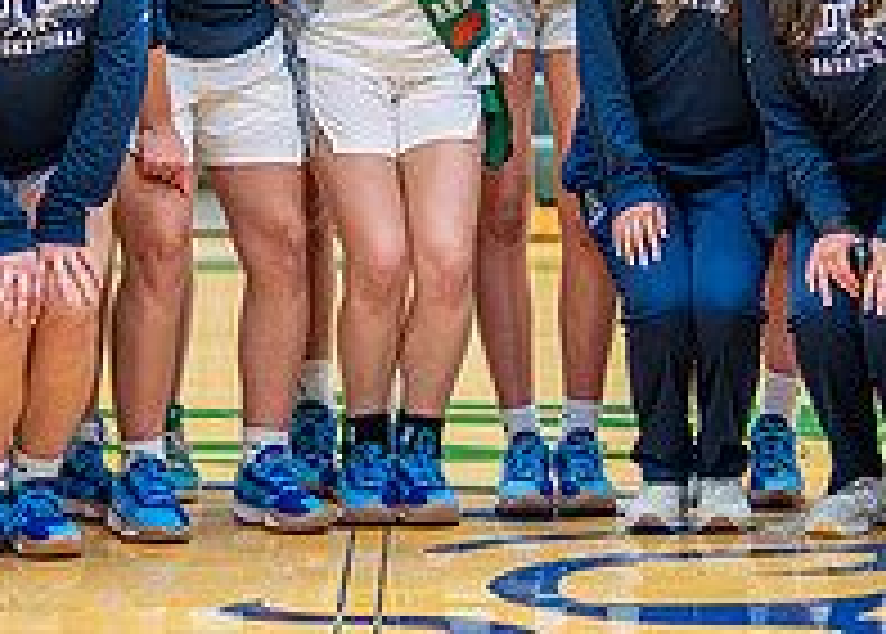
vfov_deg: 8.5
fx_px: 4230
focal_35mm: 168
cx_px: 525
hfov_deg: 12.0
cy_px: -18
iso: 640
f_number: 1.2
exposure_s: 1/500
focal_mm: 50
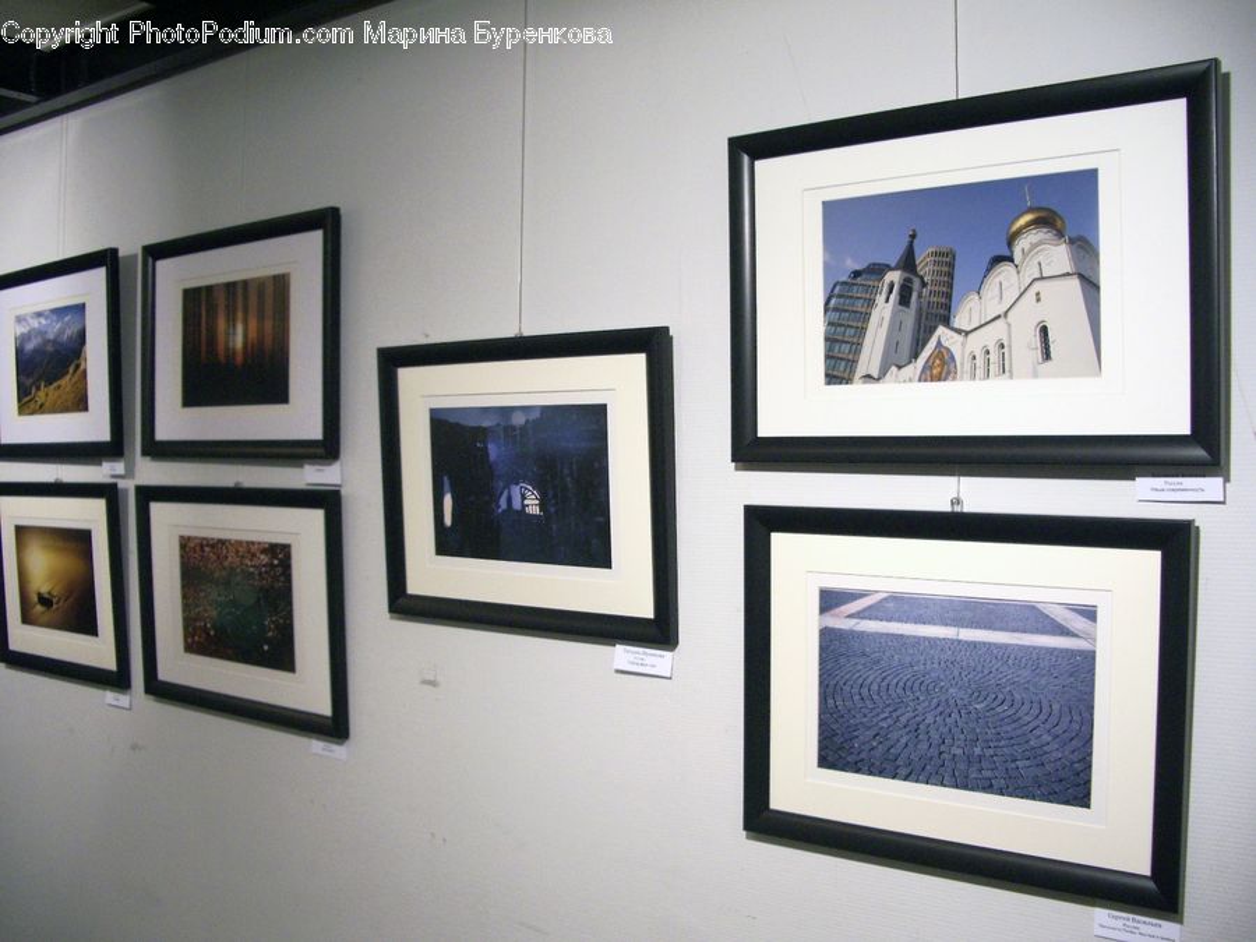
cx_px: 628
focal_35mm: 35
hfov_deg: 52.6
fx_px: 1270
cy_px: 471
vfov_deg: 40.7
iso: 160
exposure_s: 1/60
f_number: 2.6
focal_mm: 5.8
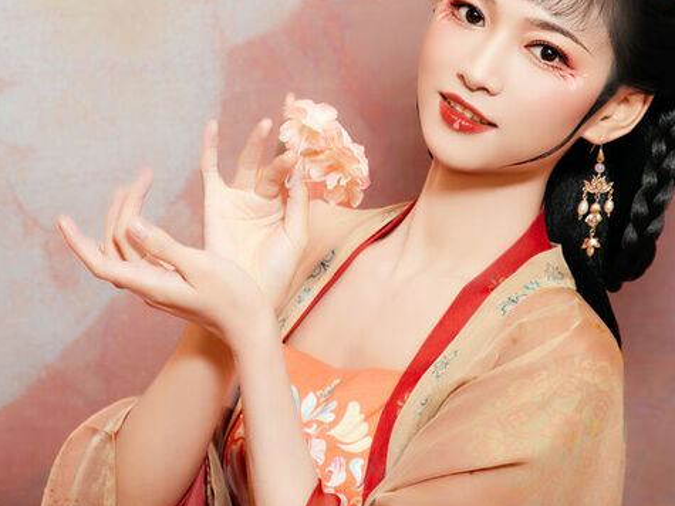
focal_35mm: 202
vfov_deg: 7.3
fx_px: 3938
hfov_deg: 9.8
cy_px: 144
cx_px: 331
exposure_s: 1/160
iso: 100
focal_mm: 97
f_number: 5
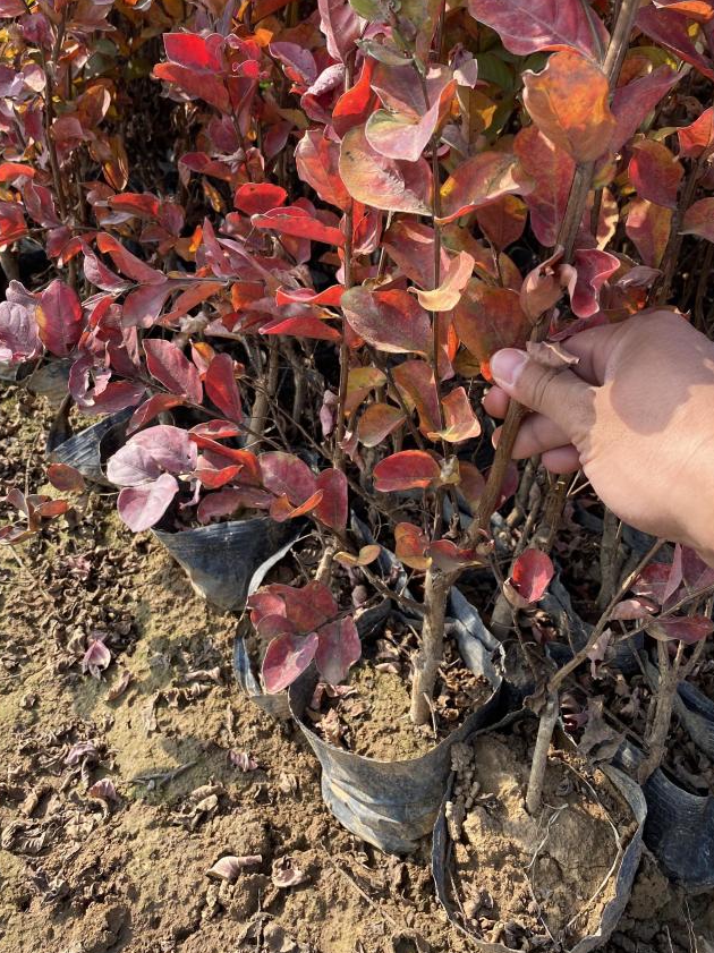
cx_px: 332
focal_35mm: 33
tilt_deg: -29.4
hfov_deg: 42.9
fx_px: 908
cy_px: 393
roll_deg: -6.6
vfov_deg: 55.1
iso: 32
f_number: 1.8
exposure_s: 1/481
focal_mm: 4.25
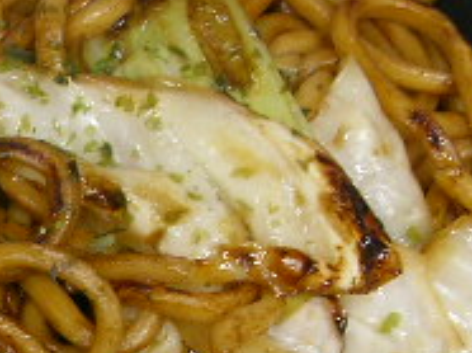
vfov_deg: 11.2
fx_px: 1784
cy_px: 345
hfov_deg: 14.3
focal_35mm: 131
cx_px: -178
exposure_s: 1/8.5
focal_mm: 5.8
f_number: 3.5
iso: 100
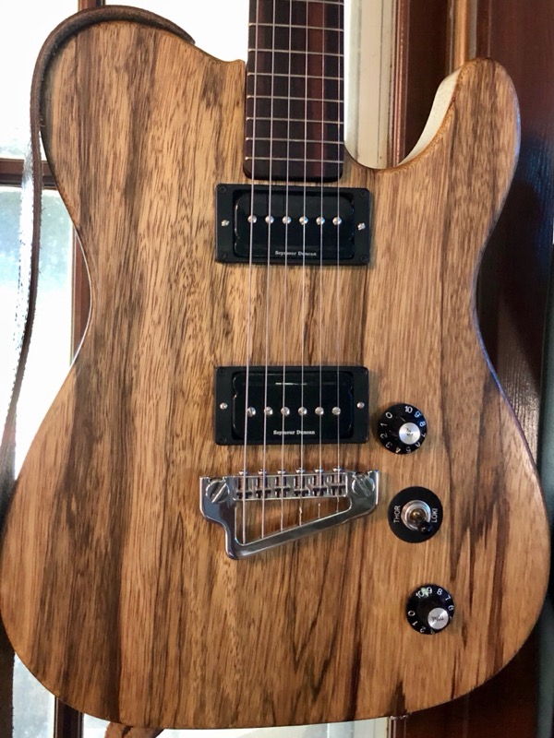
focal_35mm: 28
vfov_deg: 63.4
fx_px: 597
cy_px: 369
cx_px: 277
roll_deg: -1.0
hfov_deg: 49.7
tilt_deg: +0.6
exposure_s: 1/4
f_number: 1.8
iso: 160
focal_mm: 3.99
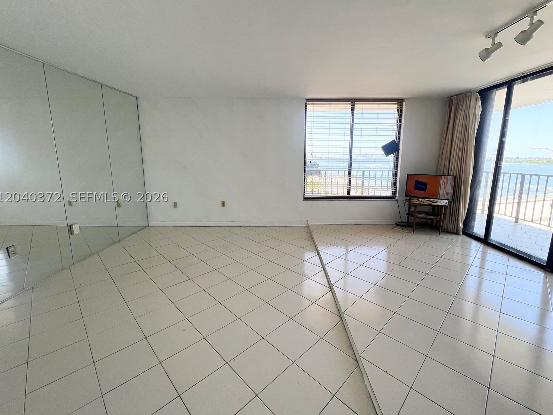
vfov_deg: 85.6
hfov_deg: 102.1
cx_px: 282
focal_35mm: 14
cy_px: 197
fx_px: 224
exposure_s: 1/123
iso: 32
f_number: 1.8
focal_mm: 1.57
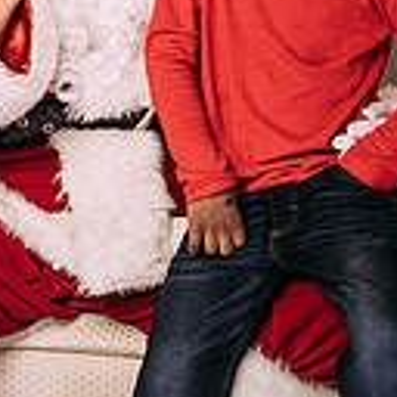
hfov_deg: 11.4
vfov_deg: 12.0
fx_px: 1894
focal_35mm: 146
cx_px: -208
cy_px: 149
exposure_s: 1/100
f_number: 5
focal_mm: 35
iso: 100
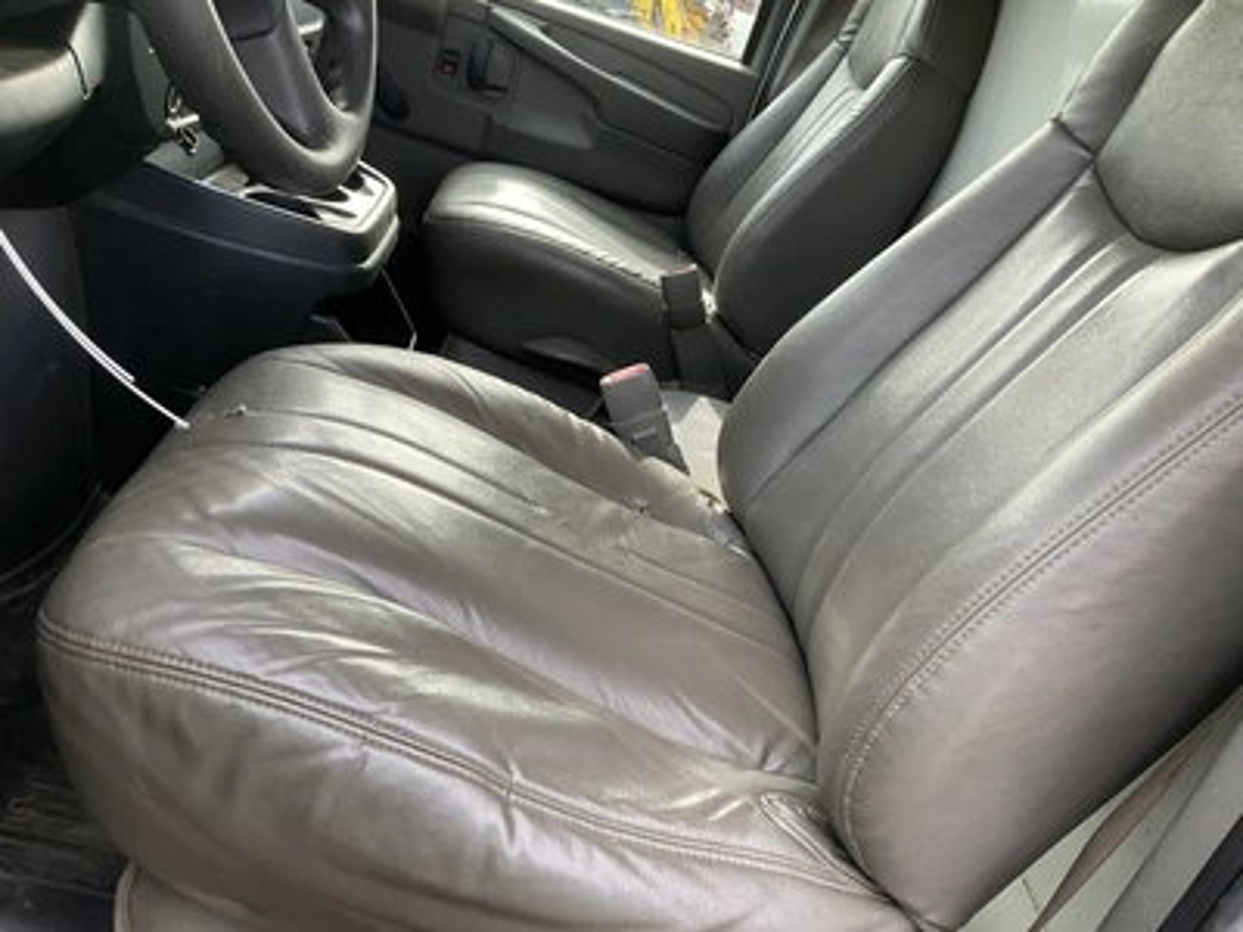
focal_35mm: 29
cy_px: 466
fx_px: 1041
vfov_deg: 48.2
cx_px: 622
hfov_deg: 61.7
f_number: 1.8
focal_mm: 3
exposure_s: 1/122
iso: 25
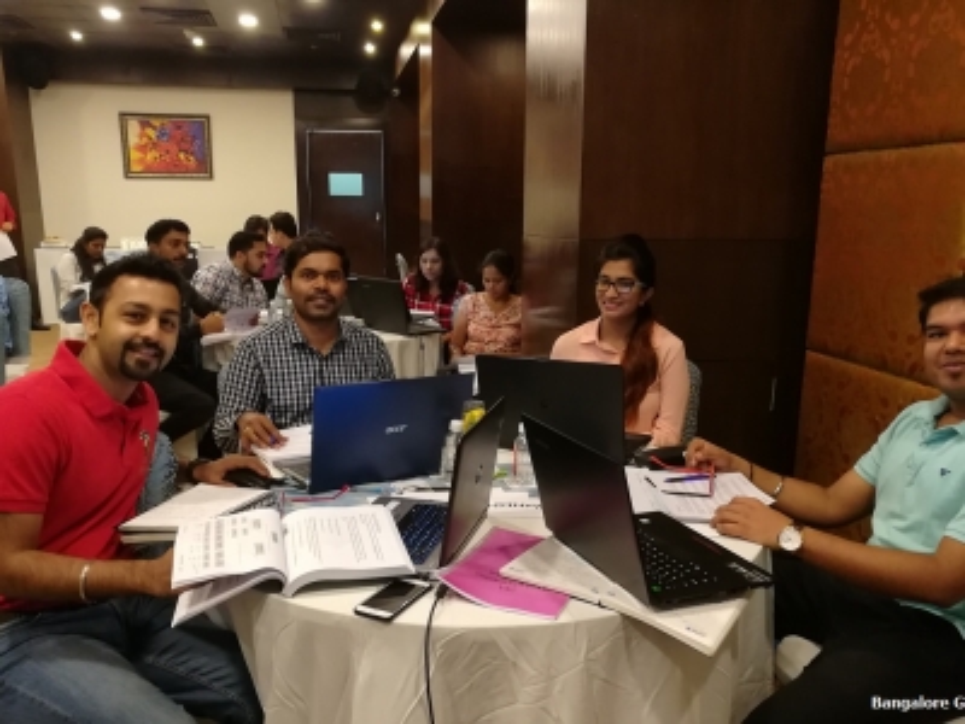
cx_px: 482
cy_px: 362
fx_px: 725
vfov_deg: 53.1
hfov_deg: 67.3
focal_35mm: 26
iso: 320
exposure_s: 1/25
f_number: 2.2
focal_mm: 3.83
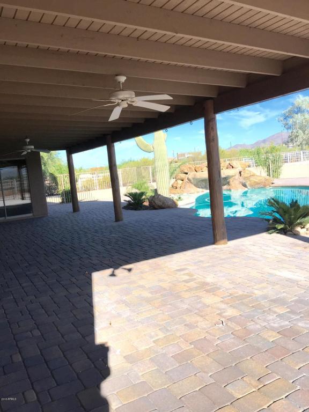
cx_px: 154
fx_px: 345
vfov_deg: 61.7
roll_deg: +4.9
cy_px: 206
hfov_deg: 48.2
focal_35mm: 29
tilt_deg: -4.2
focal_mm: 4.15
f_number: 2.2
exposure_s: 1/1282
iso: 32
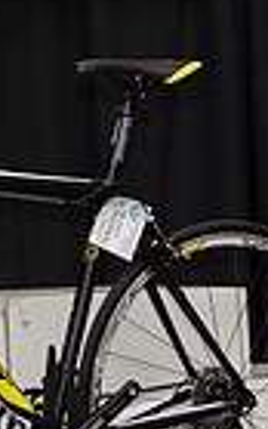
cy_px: -86
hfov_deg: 6.0
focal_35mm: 213
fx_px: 2487
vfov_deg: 9.7
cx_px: -225
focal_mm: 26
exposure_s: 1/80
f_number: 5.6
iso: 800
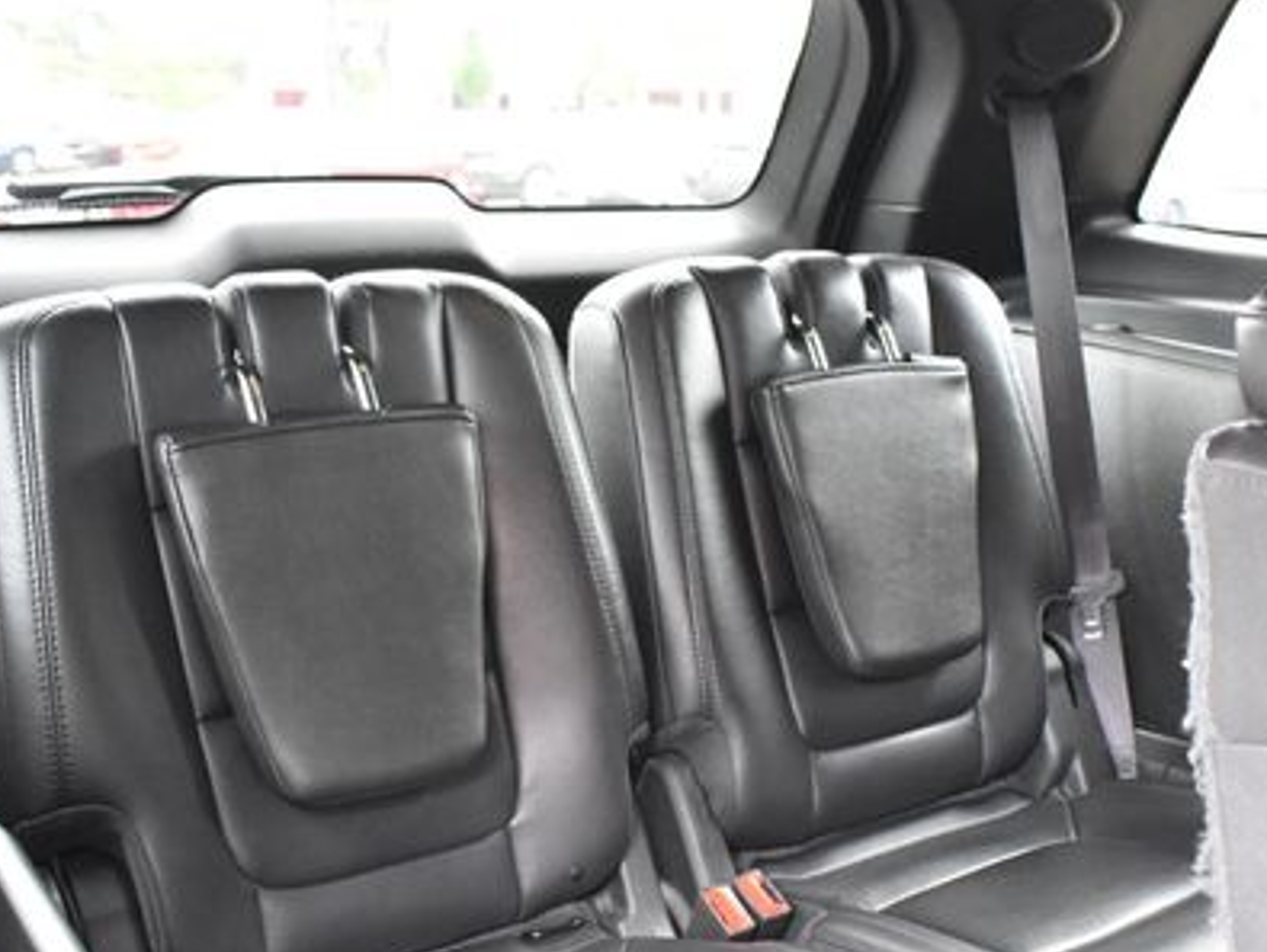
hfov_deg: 44.6
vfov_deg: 34.0
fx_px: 1539
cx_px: 725
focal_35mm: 42
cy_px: 647
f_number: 3.5
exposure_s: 1/125
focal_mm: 18
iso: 3200
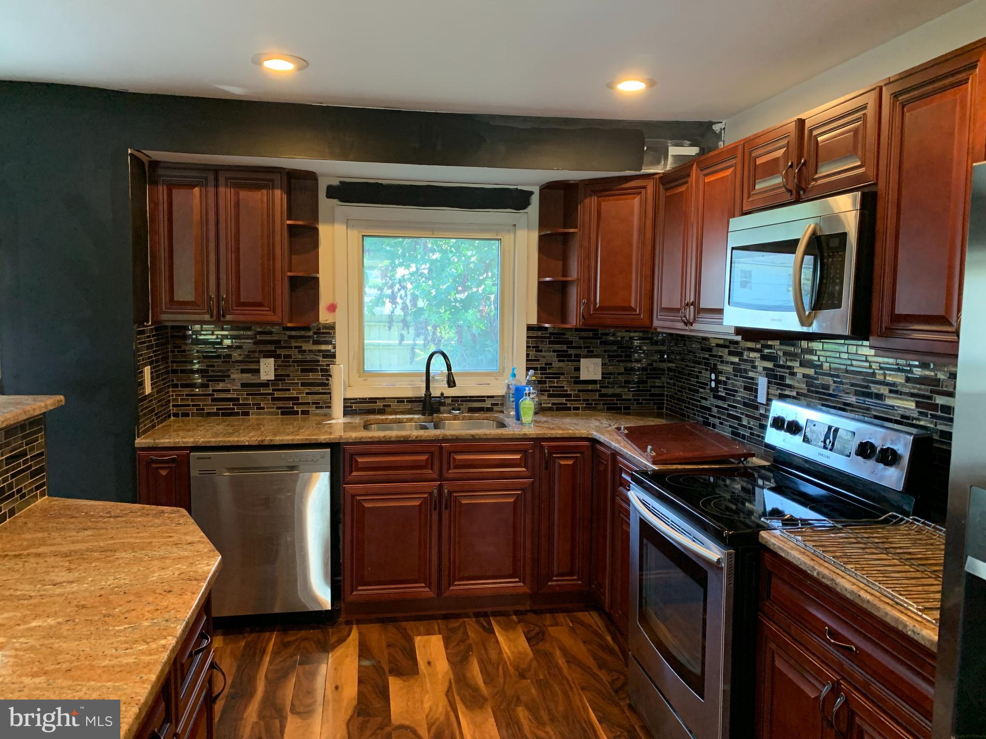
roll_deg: -0.8
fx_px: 741
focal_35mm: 26
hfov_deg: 67.3
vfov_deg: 53.1
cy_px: 370
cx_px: 493
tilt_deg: -4.5
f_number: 1.8
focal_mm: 4.25
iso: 500
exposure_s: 1/30
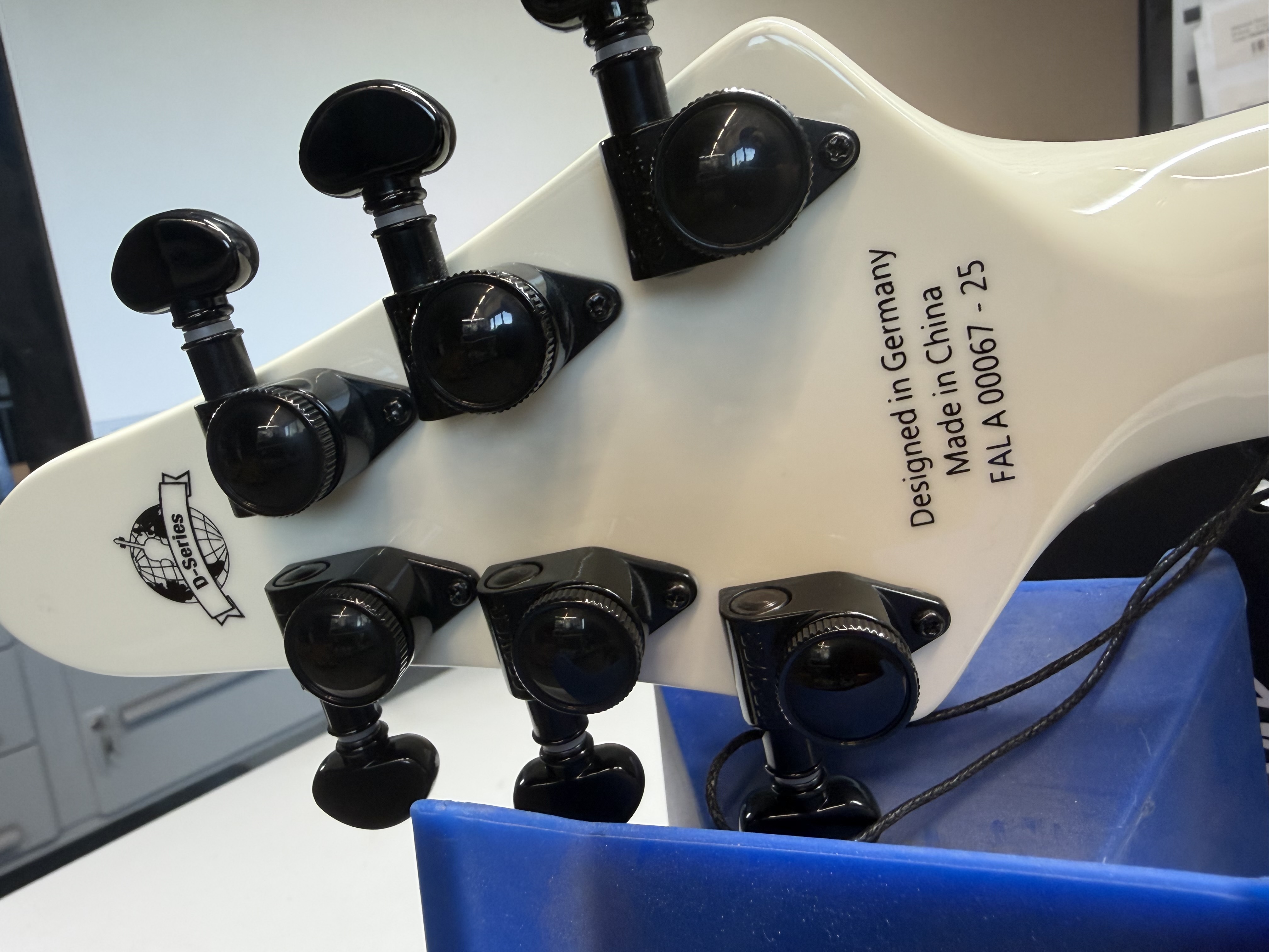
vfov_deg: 56.8
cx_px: 634
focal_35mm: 24
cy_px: 476
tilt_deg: -8.5
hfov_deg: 71.6
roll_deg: +9.5
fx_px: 880
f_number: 2.2
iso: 160
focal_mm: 2.22
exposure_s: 1/120
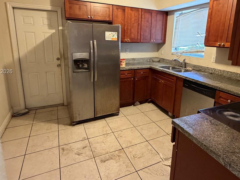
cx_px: 128
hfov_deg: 76.3
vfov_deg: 60.6
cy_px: 72
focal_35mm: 22
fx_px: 153
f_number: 2.2
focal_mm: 2.22
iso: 500
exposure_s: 1/60
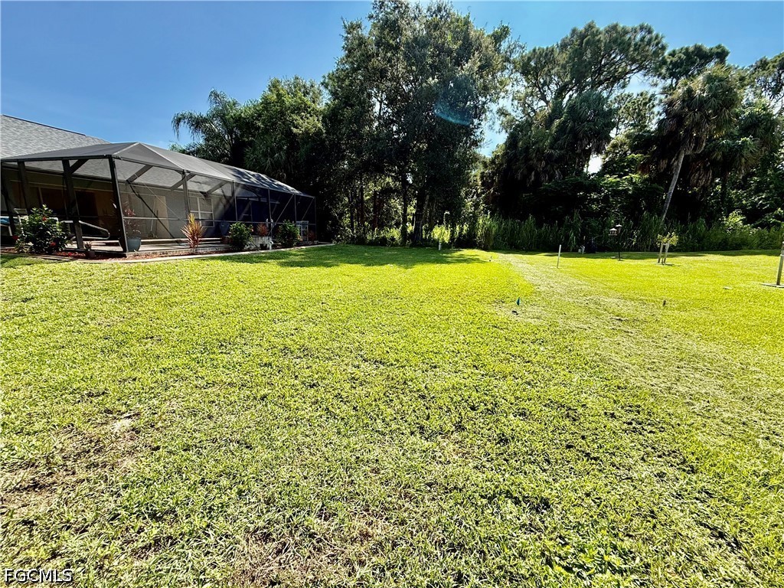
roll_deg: -2.0
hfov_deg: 102.1
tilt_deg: -11.9
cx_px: 392
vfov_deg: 85.7
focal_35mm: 14
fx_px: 317
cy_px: 294
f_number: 2.2
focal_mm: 2.22
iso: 50
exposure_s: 1/914
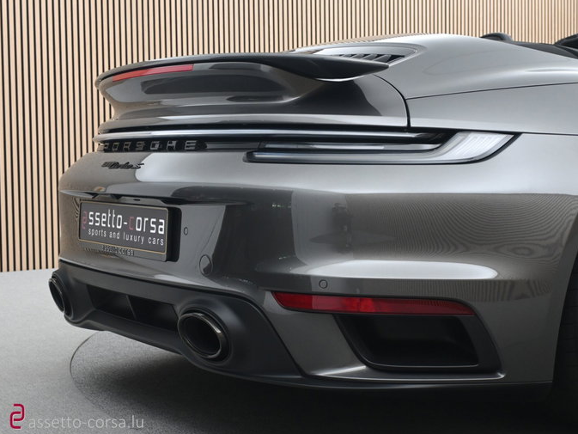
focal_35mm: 58
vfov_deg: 25.4
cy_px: 217
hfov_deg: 33.4
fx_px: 961
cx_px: 318
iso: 1400
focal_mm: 35
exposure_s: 1/60
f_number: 5.3
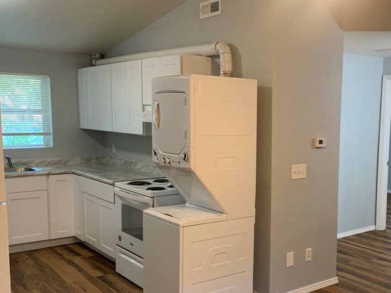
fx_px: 474
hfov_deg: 43.9
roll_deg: -1.0
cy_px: 174
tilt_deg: -7.2
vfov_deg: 34.2
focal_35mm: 42
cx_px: 272
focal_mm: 4.25
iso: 160
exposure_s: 1/60
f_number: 1.8
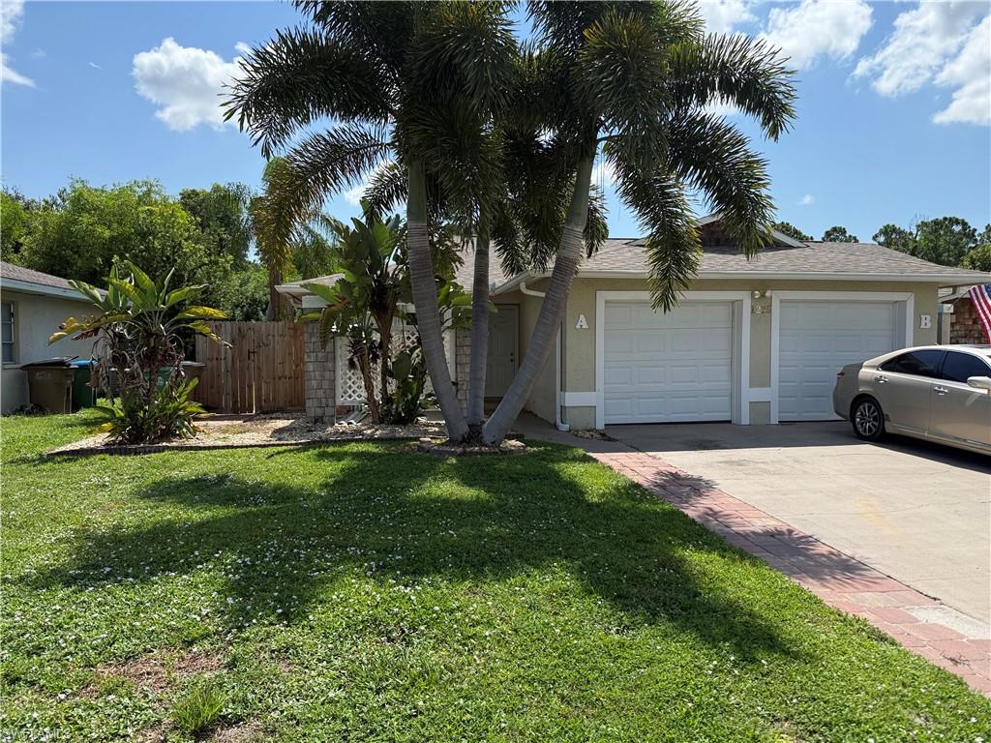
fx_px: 687
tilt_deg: -4.6
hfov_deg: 71.6
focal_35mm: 24
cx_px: 496
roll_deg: -1.3
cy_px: 372
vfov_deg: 56.8
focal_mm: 6.76
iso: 80
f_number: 1.78
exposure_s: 1/4673
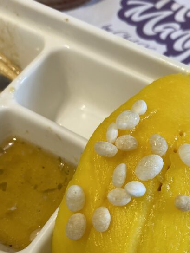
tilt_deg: -63.4
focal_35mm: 47
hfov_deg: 30.1
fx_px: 344
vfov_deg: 39.3
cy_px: 191
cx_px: 155
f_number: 1.8
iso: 64
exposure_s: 1/121
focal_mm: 4.25
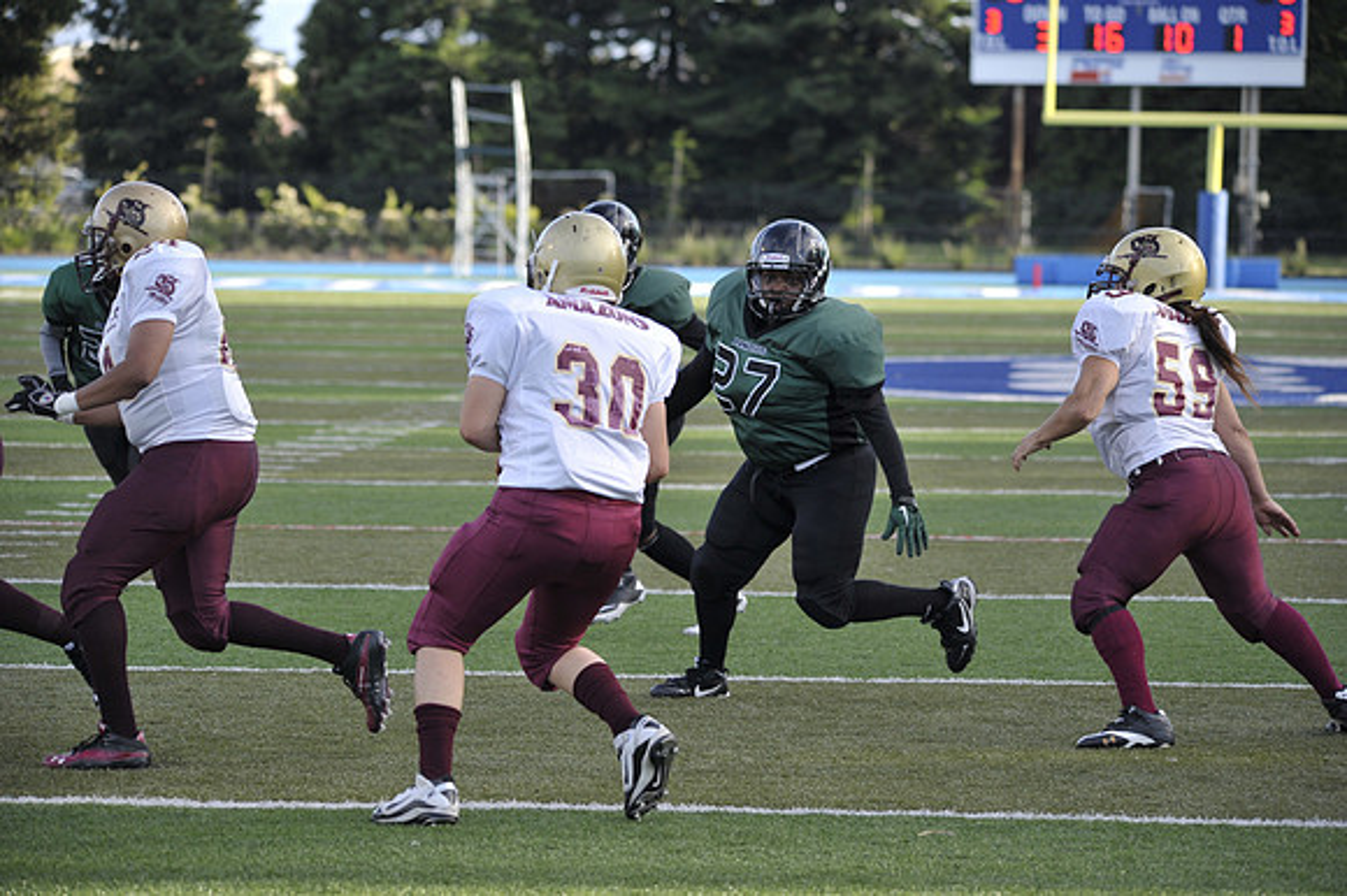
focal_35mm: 180
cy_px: 448
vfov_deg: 7.6
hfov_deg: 11.4
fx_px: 6731
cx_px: 674
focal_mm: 180
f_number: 5.3
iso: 720
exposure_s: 1/1000
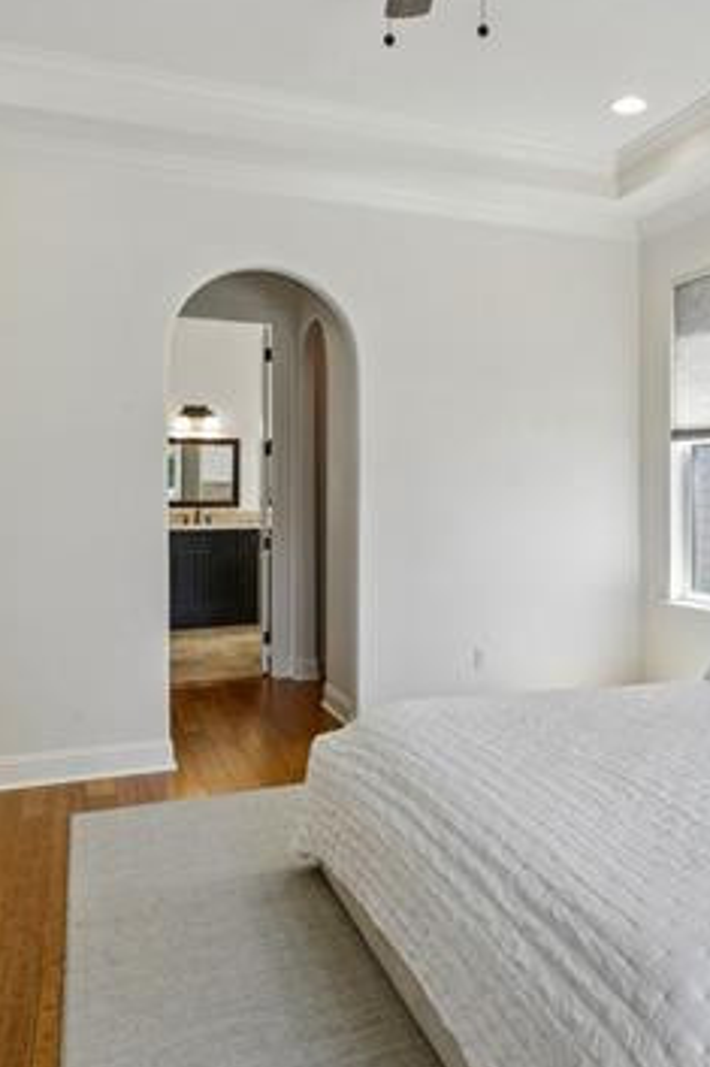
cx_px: 502
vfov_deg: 63.5
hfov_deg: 43.9
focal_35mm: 29
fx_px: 859
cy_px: 478
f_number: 11
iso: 400
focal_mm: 16
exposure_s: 1/40
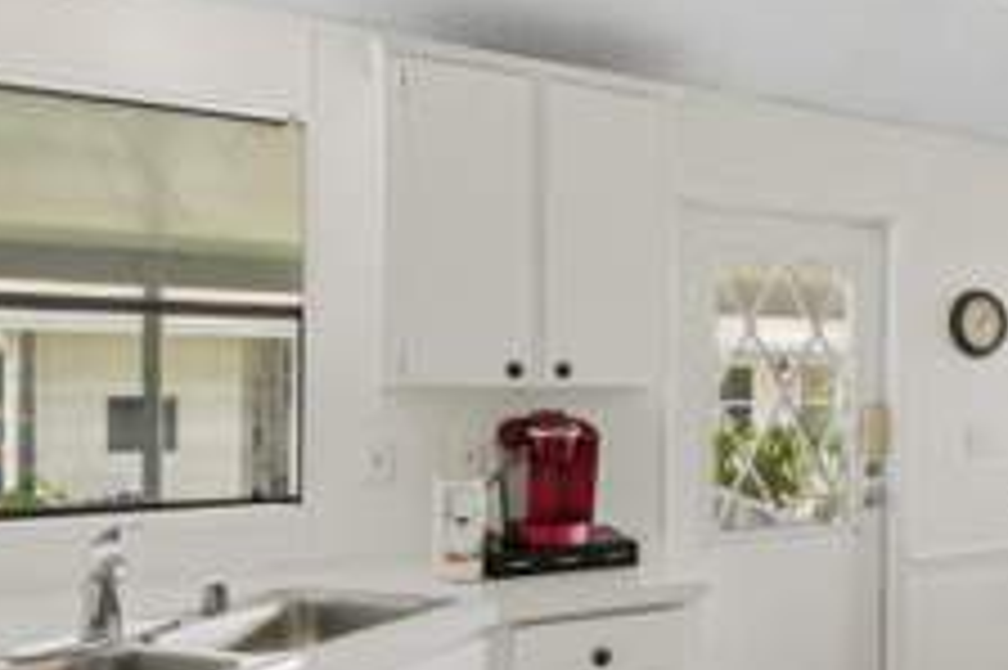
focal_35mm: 30
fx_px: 839
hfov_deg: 54.3
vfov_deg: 43.3
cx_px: 900
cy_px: 407
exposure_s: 1/5
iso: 250
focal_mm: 14
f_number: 9
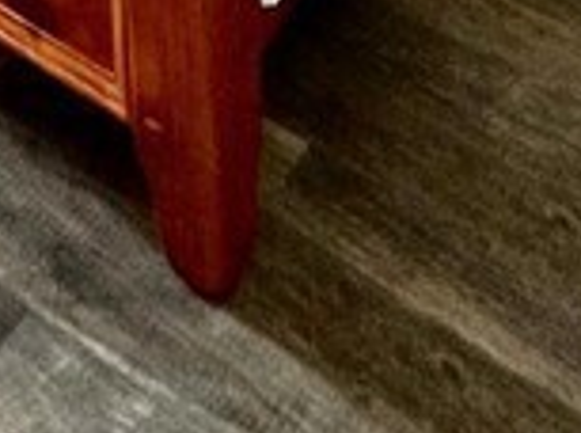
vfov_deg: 9.8
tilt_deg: -7.6
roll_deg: +2.6
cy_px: -1010
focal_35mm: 94
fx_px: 1574
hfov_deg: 19.8
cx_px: -99
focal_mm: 2.22
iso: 160
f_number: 2.2
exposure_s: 1/99
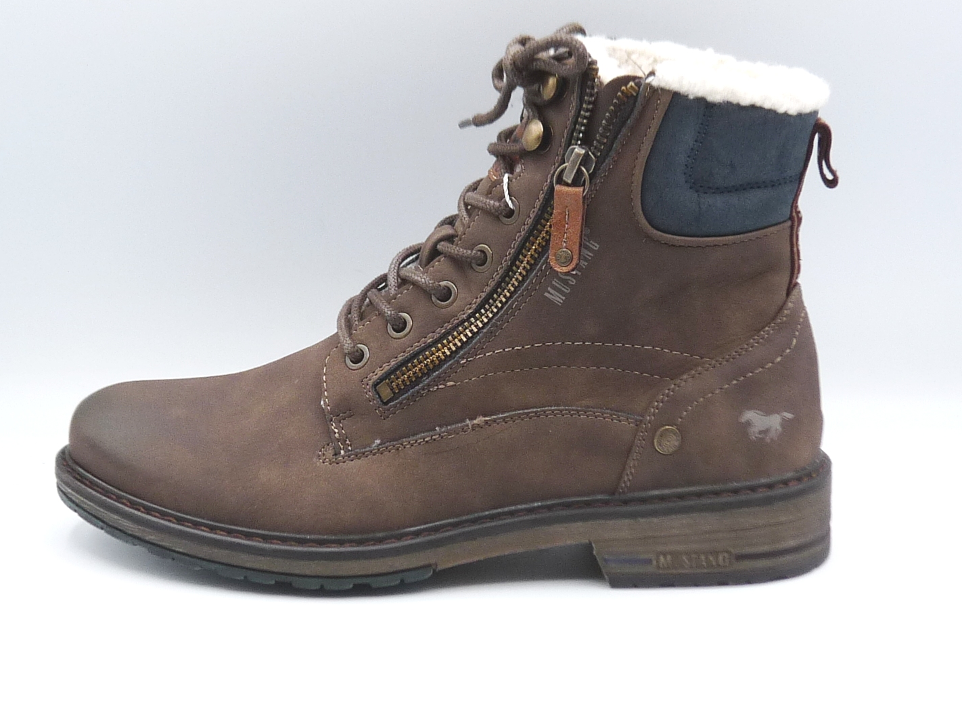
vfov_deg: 27.0
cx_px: 490
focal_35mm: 54
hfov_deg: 35.5
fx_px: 1501
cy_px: 388
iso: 100
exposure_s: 1/160
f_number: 4
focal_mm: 4.8
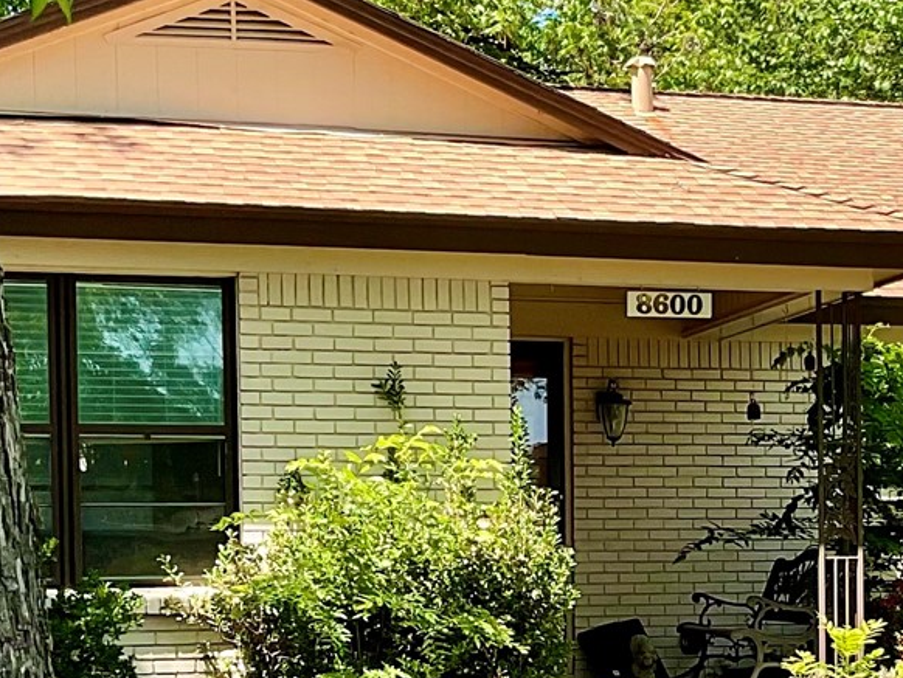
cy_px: 619
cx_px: 905
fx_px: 2662
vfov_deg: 14.4
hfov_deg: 18.7
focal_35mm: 102
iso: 16
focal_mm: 3
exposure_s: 1/620
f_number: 1.8
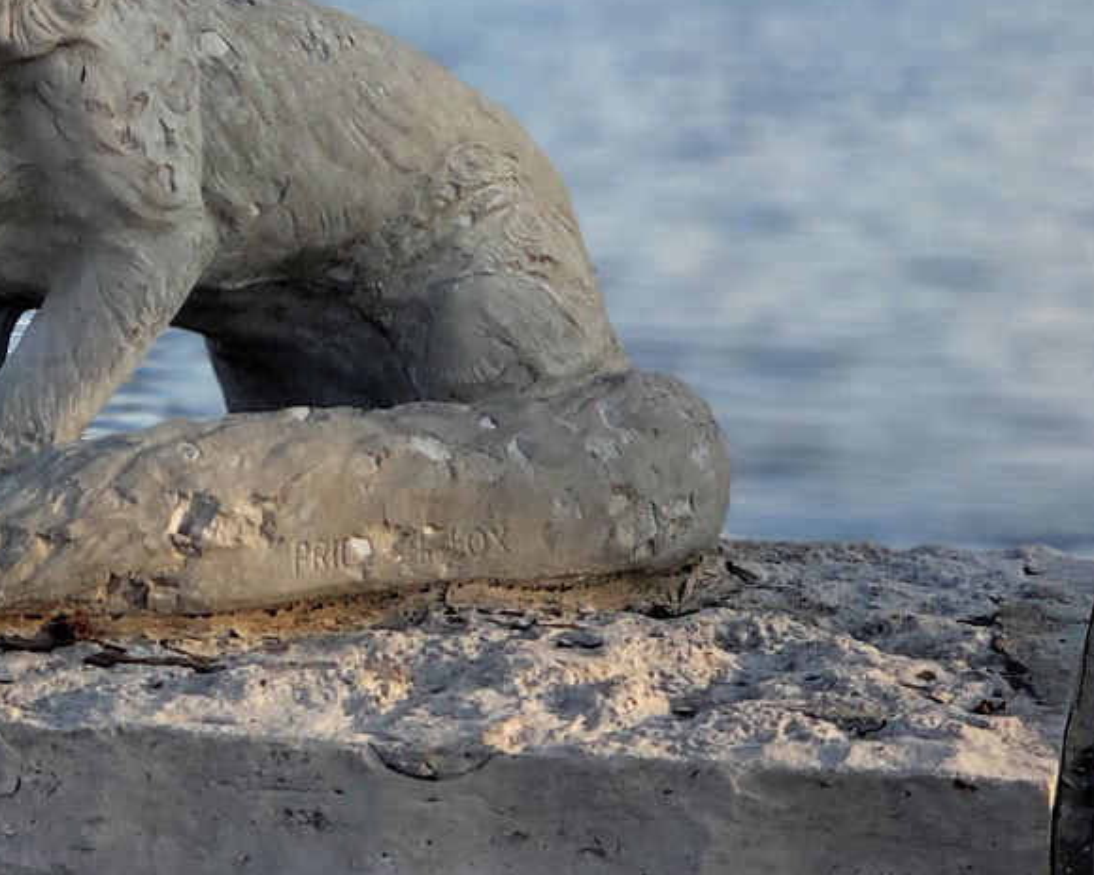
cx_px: 96
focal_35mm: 140
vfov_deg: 10.9
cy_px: -25
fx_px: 4533
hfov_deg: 13.6
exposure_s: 1/275
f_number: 2.4
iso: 32
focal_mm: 6
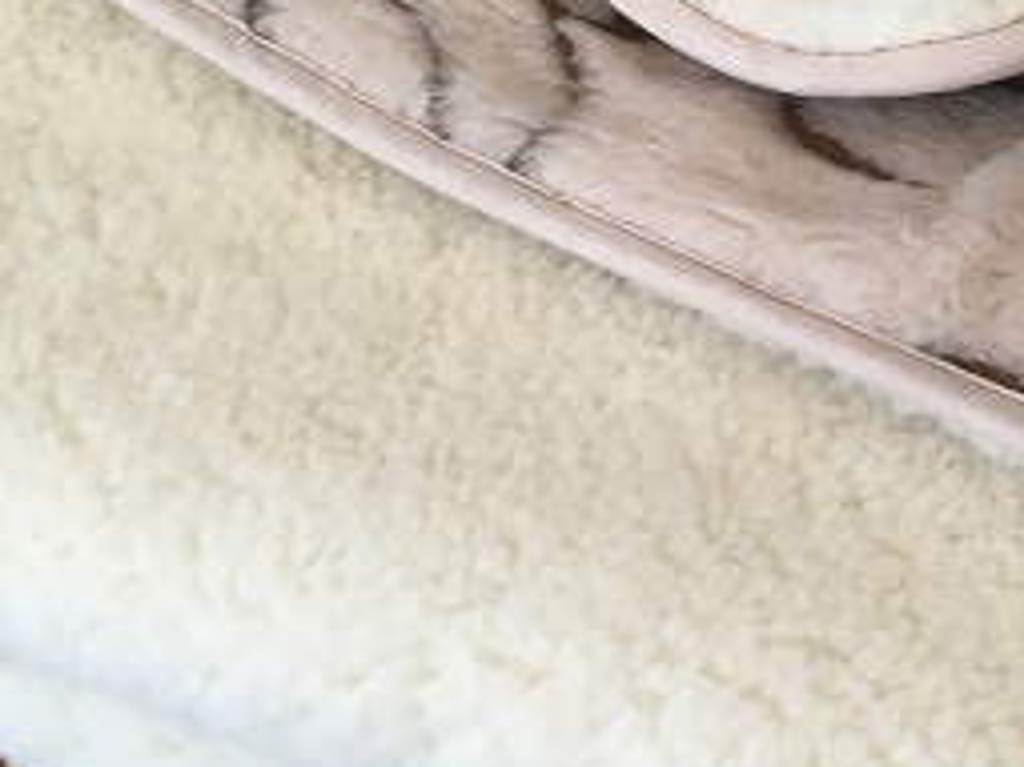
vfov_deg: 16.2
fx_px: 2691
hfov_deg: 20.9
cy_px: 357
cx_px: 996
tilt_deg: -46.6
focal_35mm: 91
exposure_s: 1/33
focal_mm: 4.15
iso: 40
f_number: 2.2
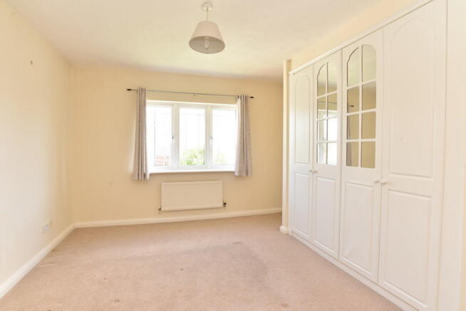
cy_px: 156
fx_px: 233
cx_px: 233
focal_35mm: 18
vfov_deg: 67.5
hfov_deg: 90.0
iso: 400
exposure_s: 1/20
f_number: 9
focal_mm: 18
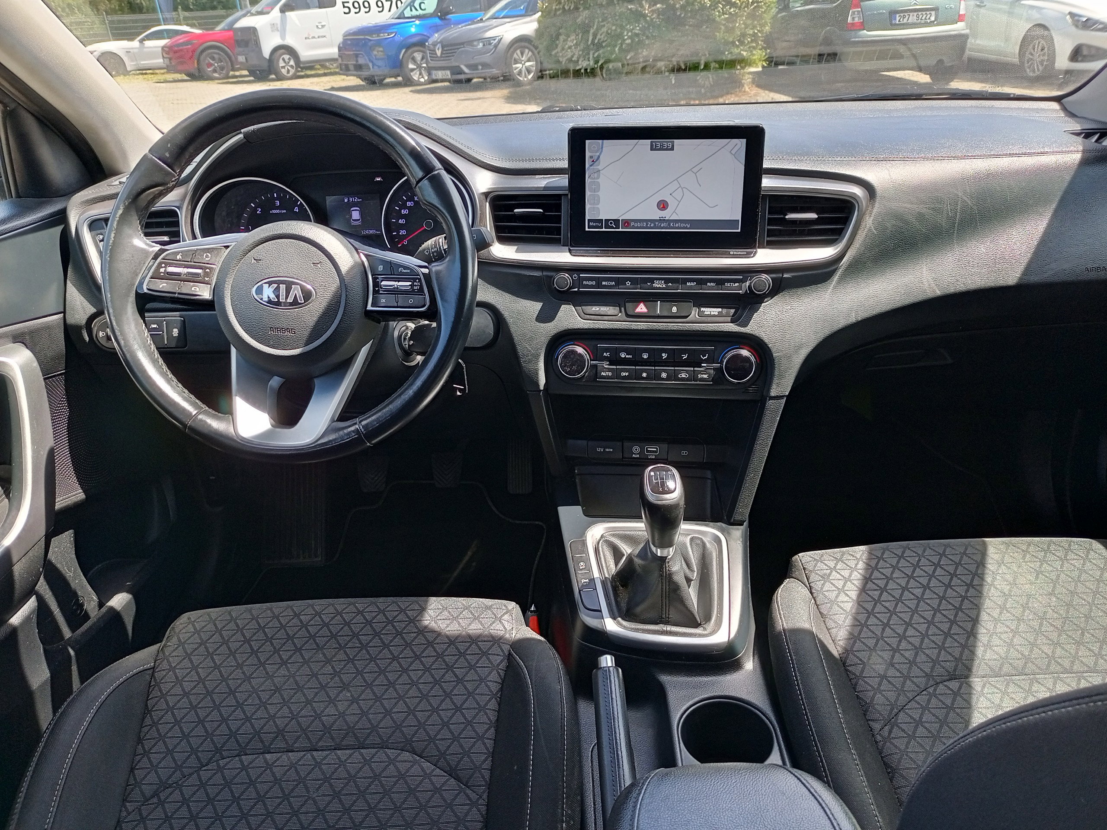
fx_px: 799
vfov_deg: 54.9
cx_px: 554
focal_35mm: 25
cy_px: 415
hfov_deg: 69.4
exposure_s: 1/100
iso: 191
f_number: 1.79
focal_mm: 4.69
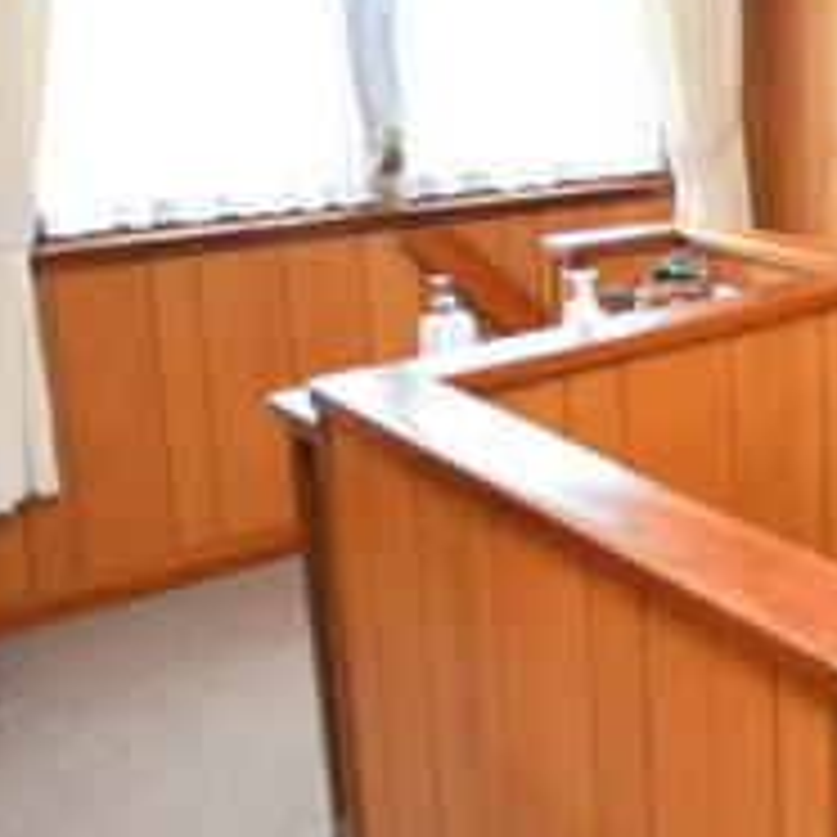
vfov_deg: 36.6
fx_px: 1231
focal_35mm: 45
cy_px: 205
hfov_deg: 31.7
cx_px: 992
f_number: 3.5
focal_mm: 10
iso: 900
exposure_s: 1/60
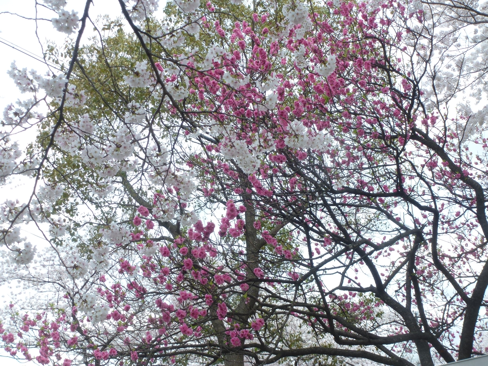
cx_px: 244
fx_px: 465
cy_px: 183
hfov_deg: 55.4
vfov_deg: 42.9
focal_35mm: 33
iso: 100
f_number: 4
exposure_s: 1/320
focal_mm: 5.9
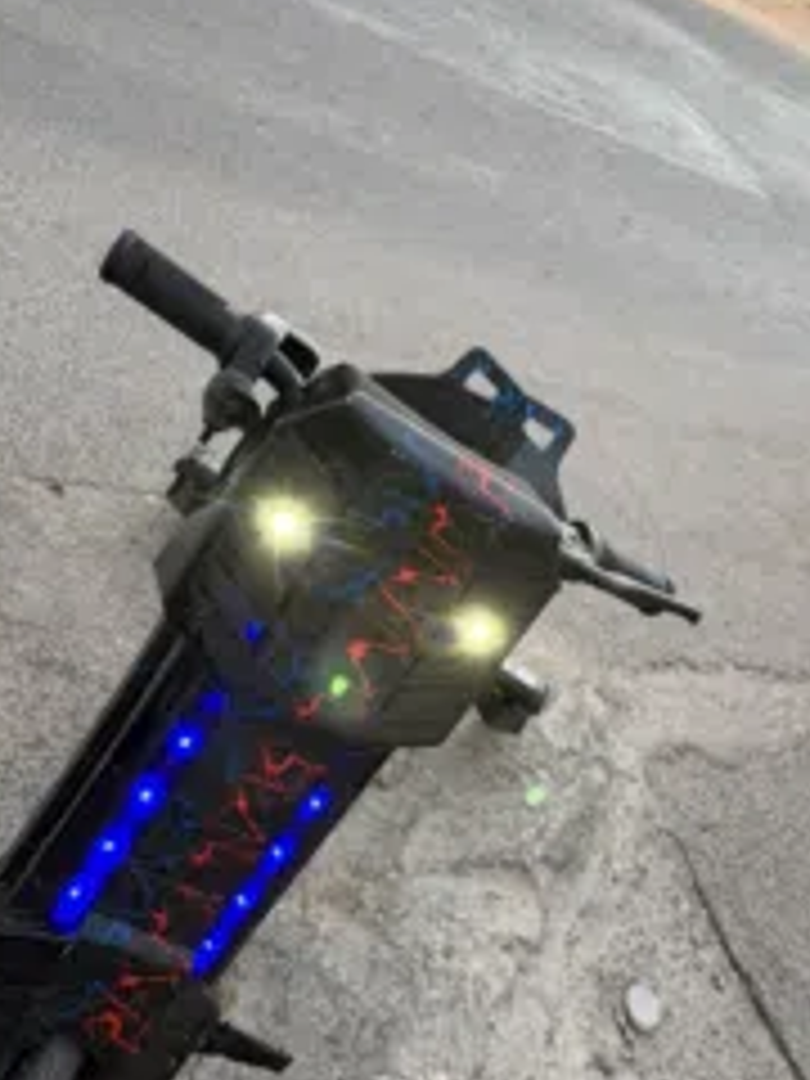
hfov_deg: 36.0
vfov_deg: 46.5
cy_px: 657
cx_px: 410
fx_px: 1248
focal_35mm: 40
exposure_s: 1/50
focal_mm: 6.76
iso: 320
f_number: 1.78
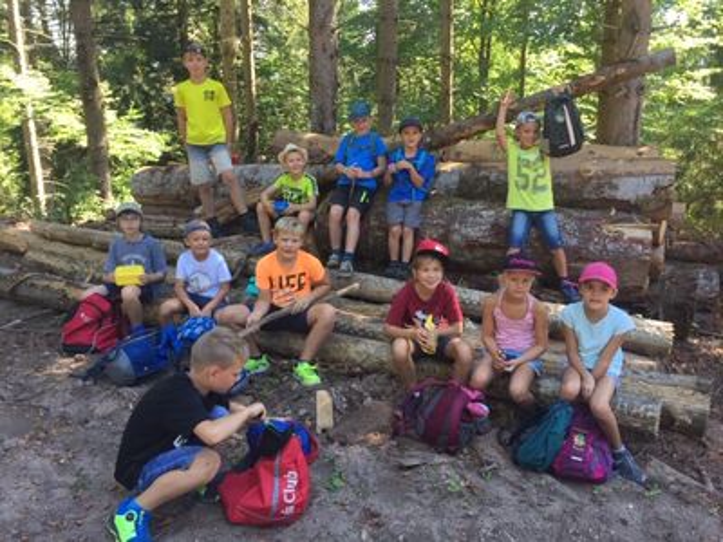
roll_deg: -1.1
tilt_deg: -17.5
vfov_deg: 48.2
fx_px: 606
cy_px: 271
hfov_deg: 61.7
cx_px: 362
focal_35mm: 29
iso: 40
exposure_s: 1/100
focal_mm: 4.15
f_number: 2.2
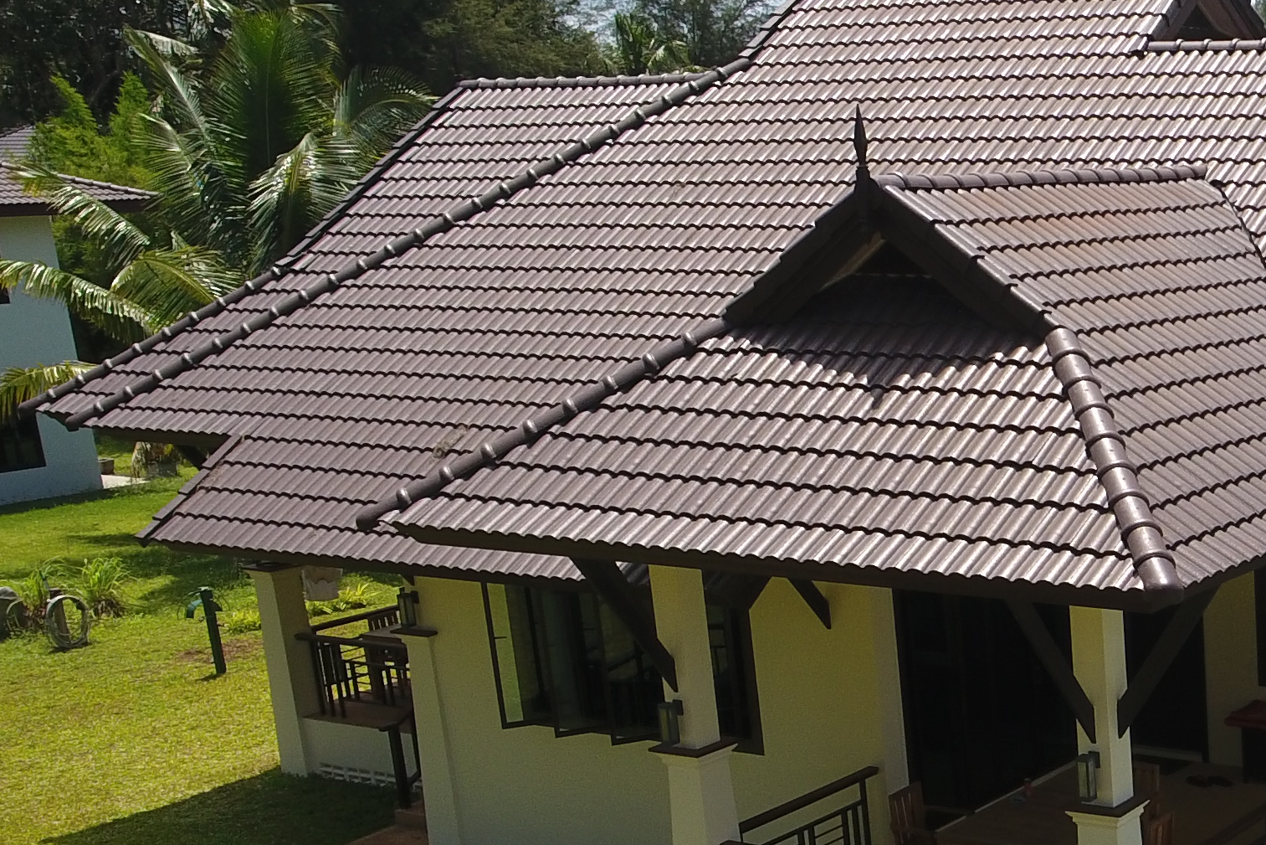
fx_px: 1934
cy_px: 680
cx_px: 1442
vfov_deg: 24.2
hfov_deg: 31.5
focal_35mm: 55
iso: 100
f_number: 2.8
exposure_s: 1/760
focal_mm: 3.61
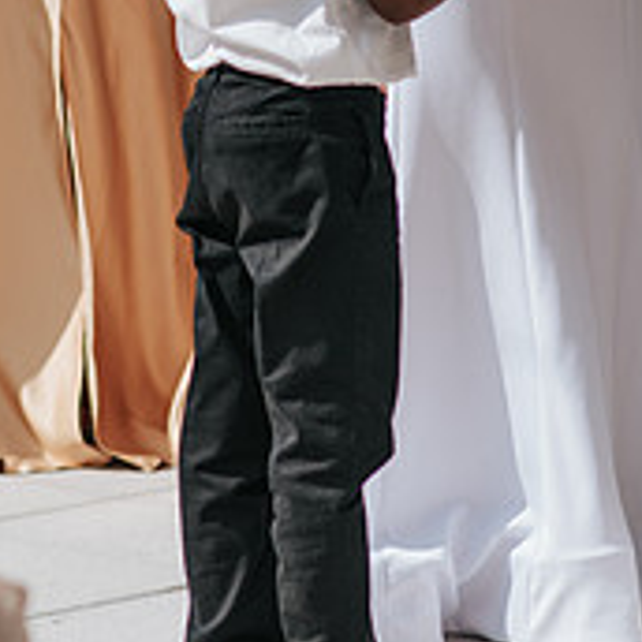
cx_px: 493
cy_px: -127
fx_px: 5938
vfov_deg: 6.2
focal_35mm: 283
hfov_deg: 6.2
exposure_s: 1/2000
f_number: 2.8
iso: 100
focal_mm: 85
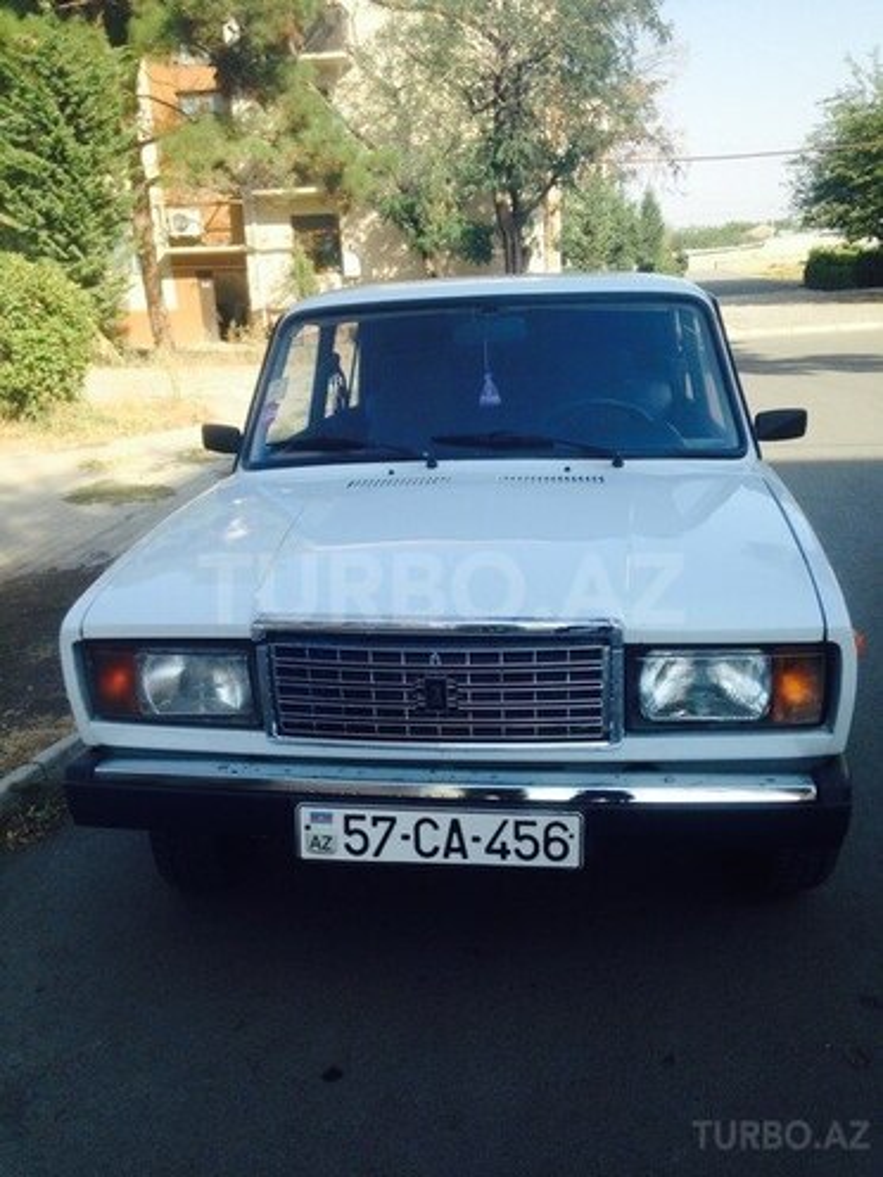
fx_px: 1122
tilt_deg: -17.4
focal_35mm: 33
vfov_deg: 55.4
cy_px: 588
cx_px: 442
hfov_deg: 42.9
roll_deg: +1.5
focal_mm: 4.12
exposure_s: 1/686
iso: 50
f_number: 2.4
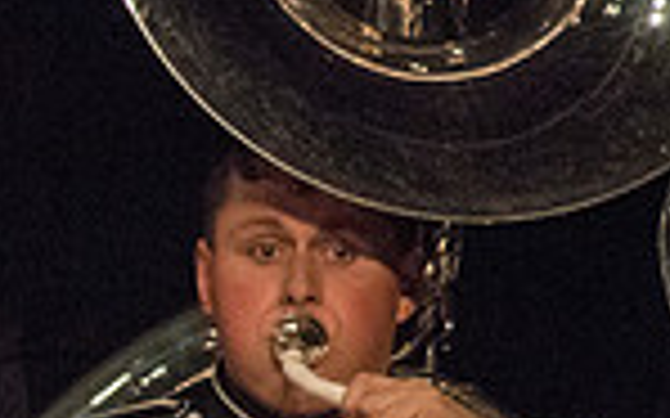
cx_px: -427
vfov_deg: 0.6
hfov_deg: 0.9
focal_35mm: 2378
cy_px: 811
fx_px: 43405
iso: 4000
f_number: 5.6
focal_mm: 600
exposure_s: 1/320
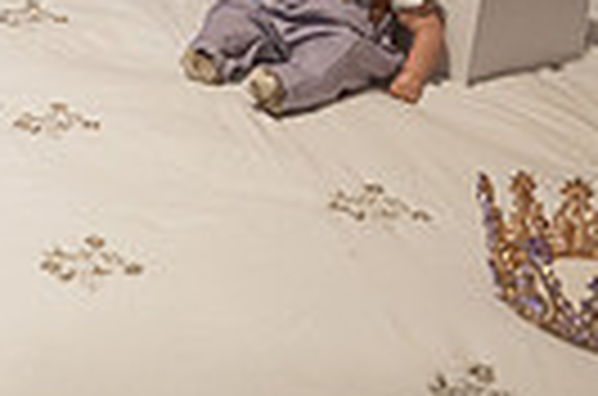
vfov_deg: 12.5
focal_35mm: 105
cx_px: -499
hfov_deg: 16.2
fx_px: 1740
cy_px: -151
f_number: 2.8
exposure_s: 1/125
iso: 800
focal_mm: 24
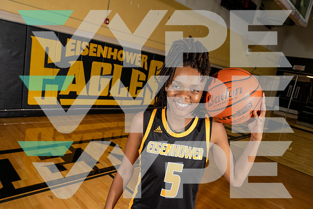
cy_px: 104
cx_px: 156
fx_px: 235
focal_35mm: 27
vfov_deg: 48.0
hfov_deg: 67.4
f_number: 8
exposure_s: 1/250
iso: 800
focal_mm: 27
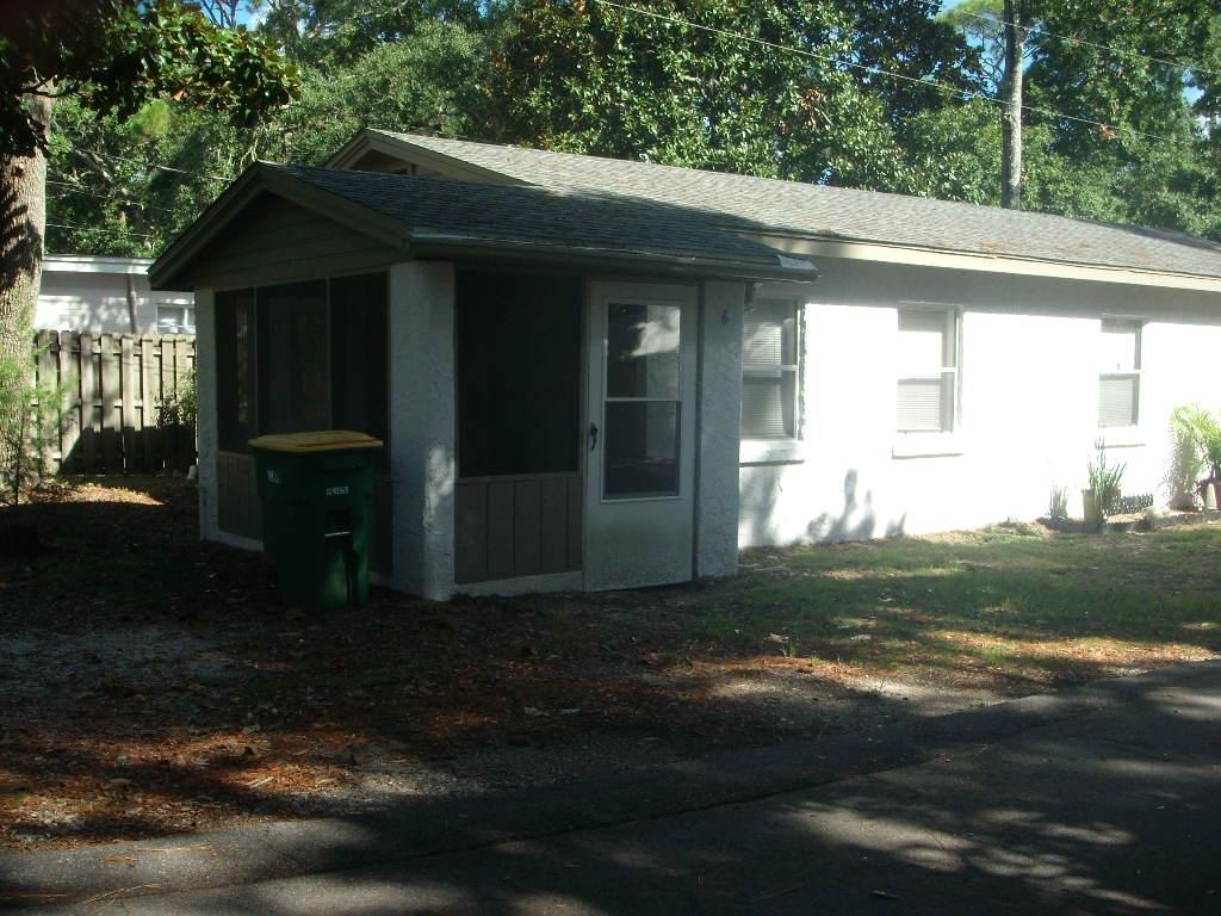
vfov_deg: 37.7
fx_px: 1340
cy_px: 458
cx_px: 610
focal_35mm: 38
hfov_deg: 49.0
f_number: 5.7
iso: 64
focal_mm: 6.4
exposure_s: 1/139
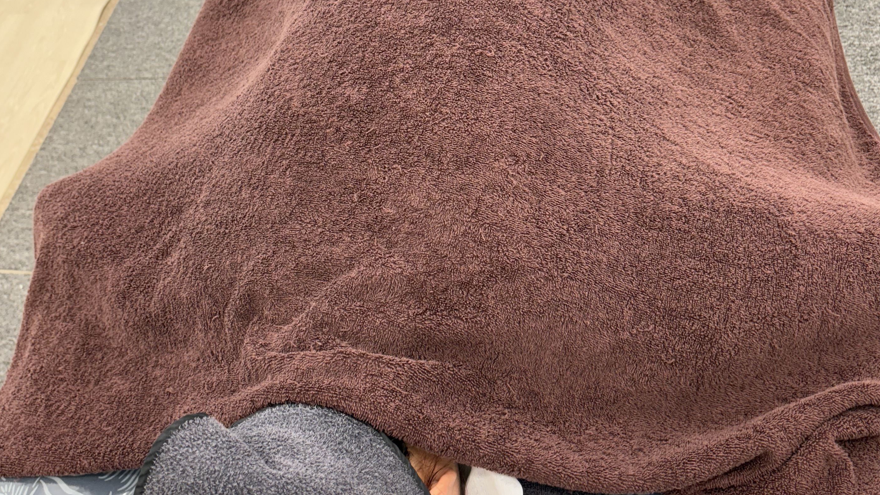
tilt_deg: -46.6
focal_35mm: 41
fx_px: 957
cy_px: 133
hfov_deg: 49.4
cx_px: 436
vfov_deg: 28.6
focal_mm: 5.96
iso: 100
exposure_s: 1/120
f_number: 1.6
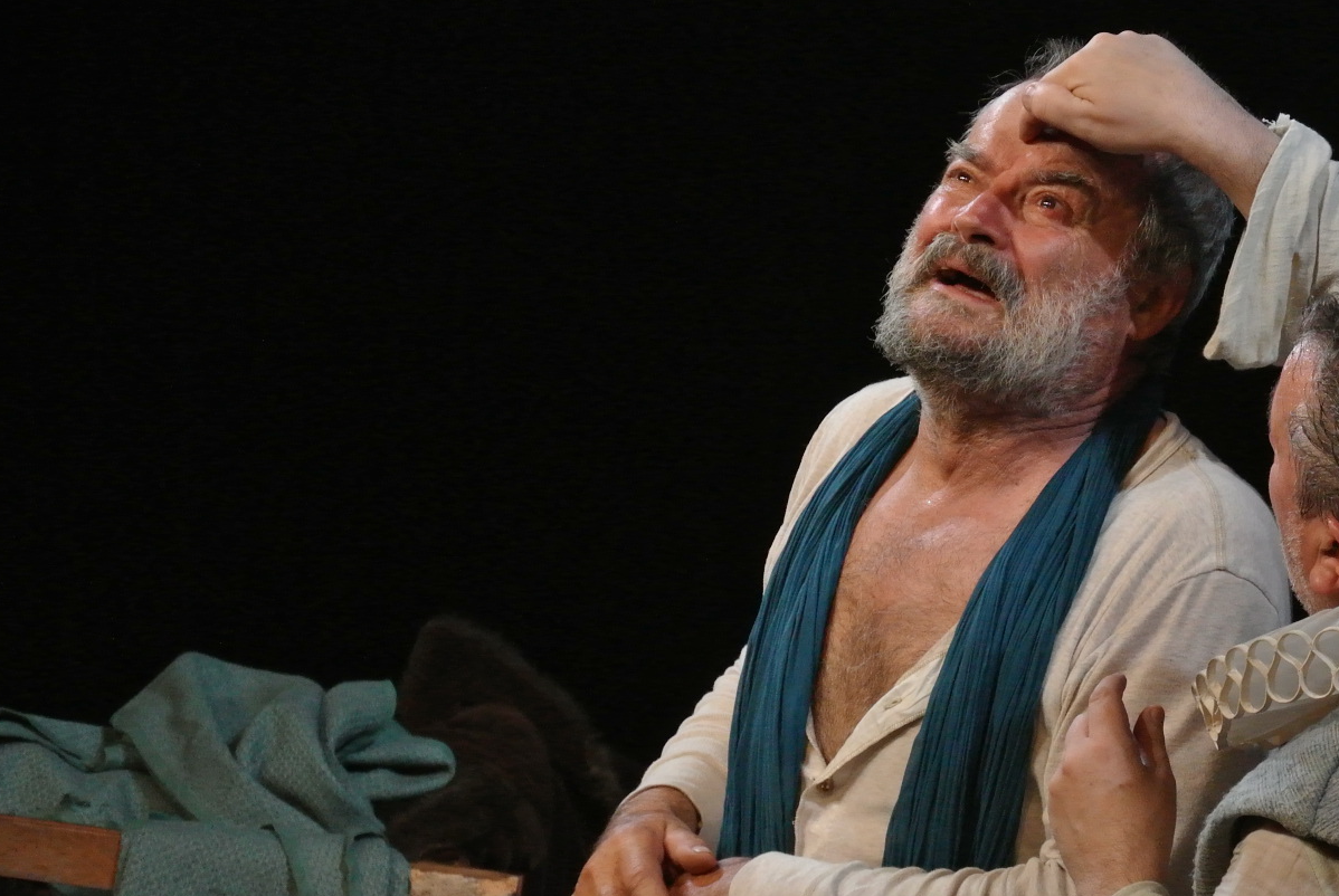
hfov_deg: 9.2
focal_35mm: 223
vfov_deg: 6.2
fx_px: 8304
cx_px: 1032
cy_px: 713
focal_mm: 51.2
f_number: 4.2
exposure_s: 1/80
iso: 1100
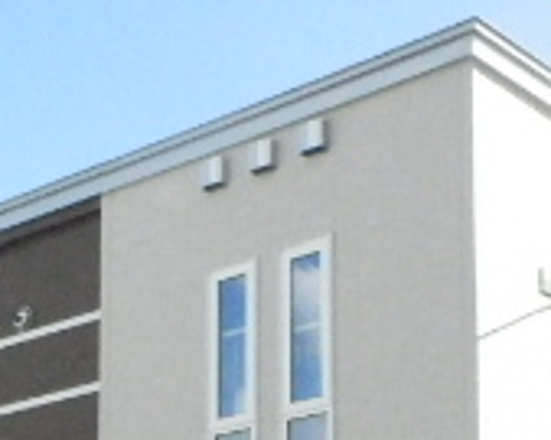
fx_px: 1809
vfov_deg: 13.2
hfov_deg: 17.2
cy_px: 636
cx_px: 104
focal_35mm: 111
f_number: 8.8
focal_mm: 5.3
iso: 3200
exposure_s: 1/2000
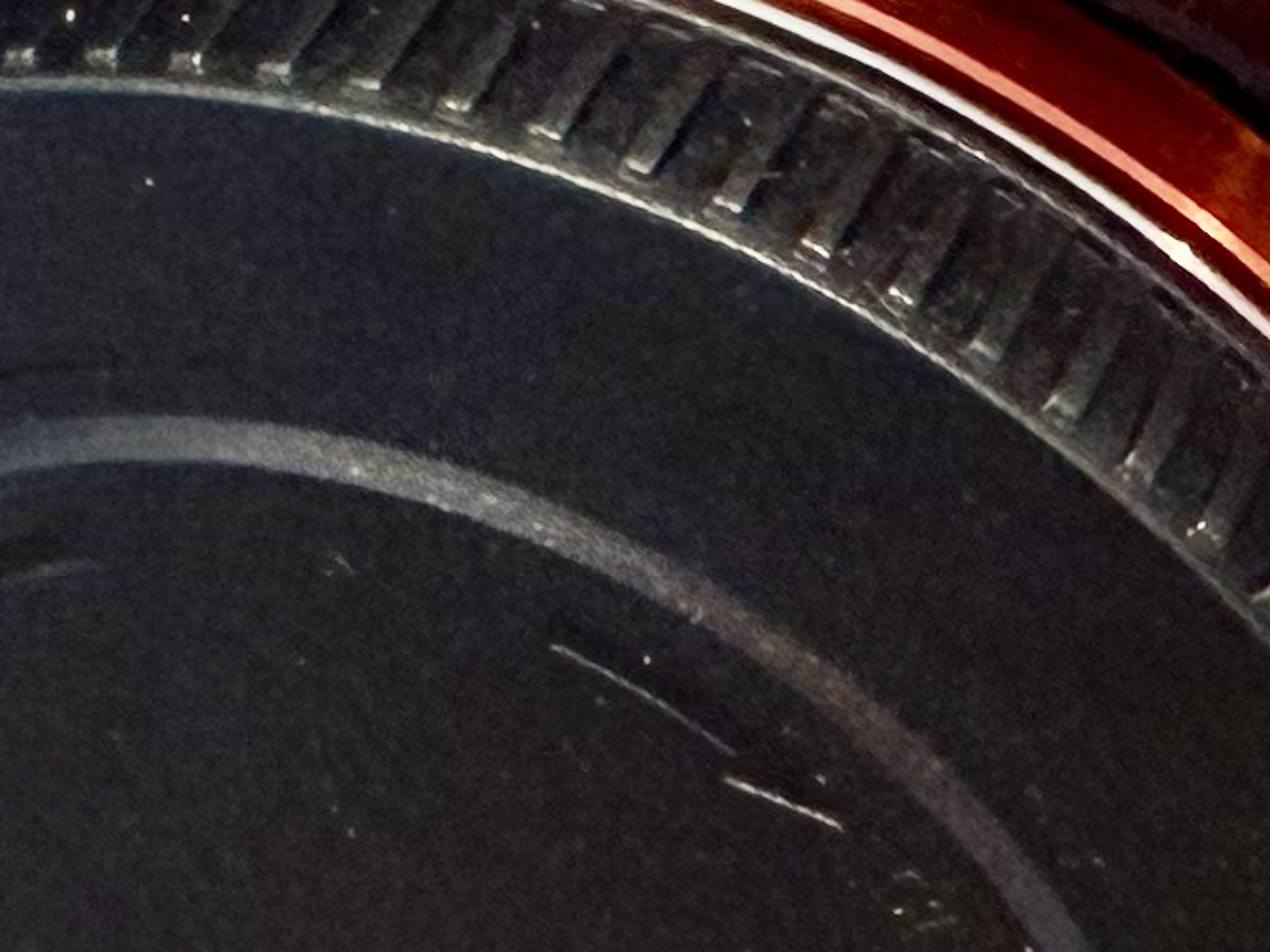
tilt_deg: -38.8
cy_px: 531
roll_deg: +0.0
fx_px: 5283
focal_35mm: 144
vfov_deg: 10.3
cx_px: 731
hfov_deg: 13.7
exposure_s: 1/72
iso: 320
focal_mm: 2.22
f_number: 2.2
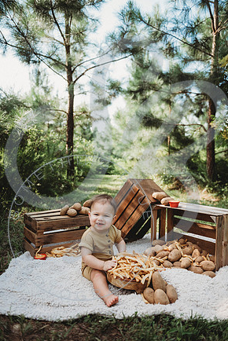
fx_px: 275
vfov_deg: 63.6
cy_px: 168
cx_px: 116
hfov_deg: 45.0
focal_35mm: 29
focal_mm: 28
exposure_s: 1/320
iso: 100
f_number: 2.8
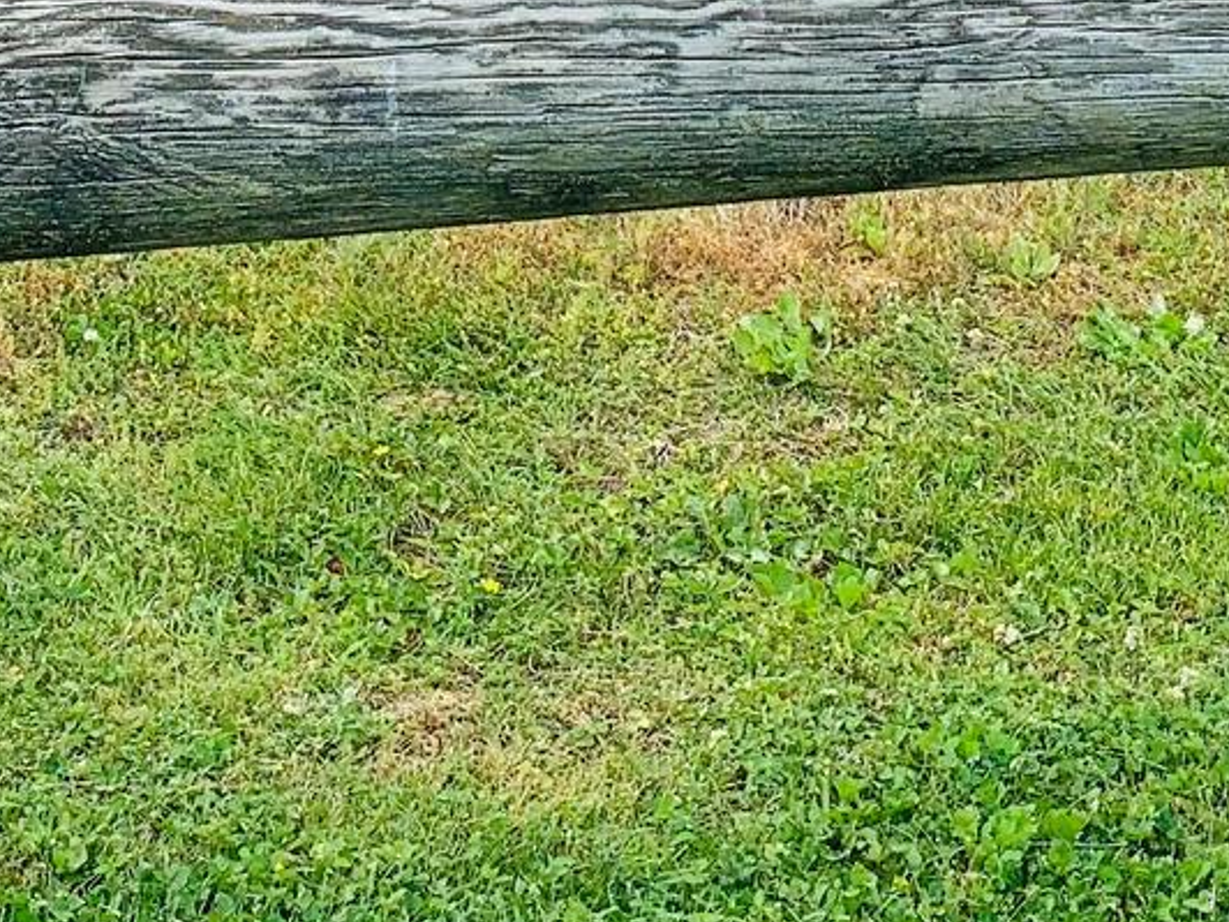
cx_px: 654
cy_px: -788
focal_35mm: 100
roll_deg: -0.1
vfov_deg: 13.2
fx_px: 3550
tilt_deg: -0.1
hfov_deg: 19.6
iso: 25
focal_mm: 4.25
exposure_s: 1/894
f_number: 1.8
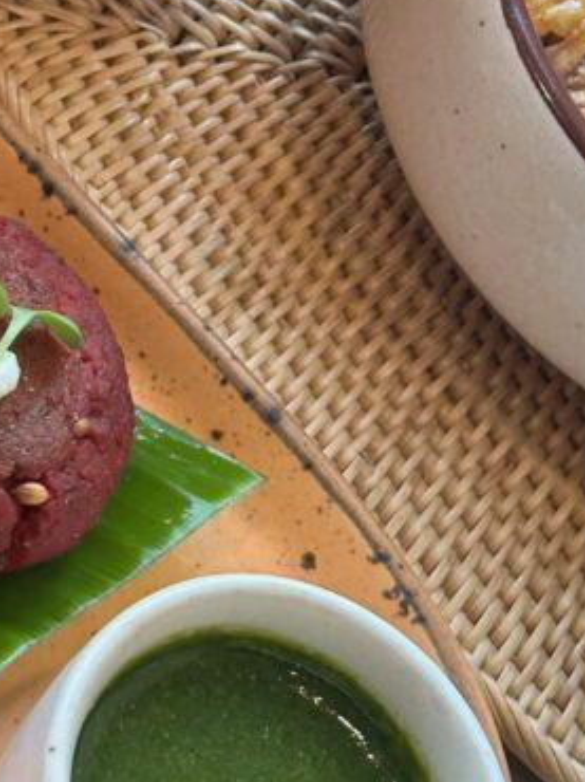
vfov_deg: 14.8
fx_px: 3000
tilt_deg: -60.6
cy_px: 275
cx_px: -169
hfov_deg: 10.9
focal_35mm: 133
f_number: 1.78
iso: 80
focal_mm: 6.86
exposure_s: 1/100
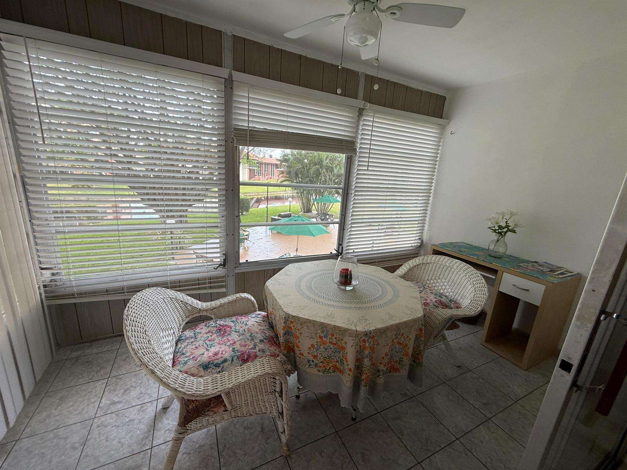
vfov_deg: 85.7
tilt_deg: -14.1
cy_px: 235
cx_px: 314
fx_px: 254
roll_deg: -3.7
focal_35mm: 14
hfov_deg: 102.1
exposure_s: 1/99
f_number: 2.2
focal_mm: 2.22
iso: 64
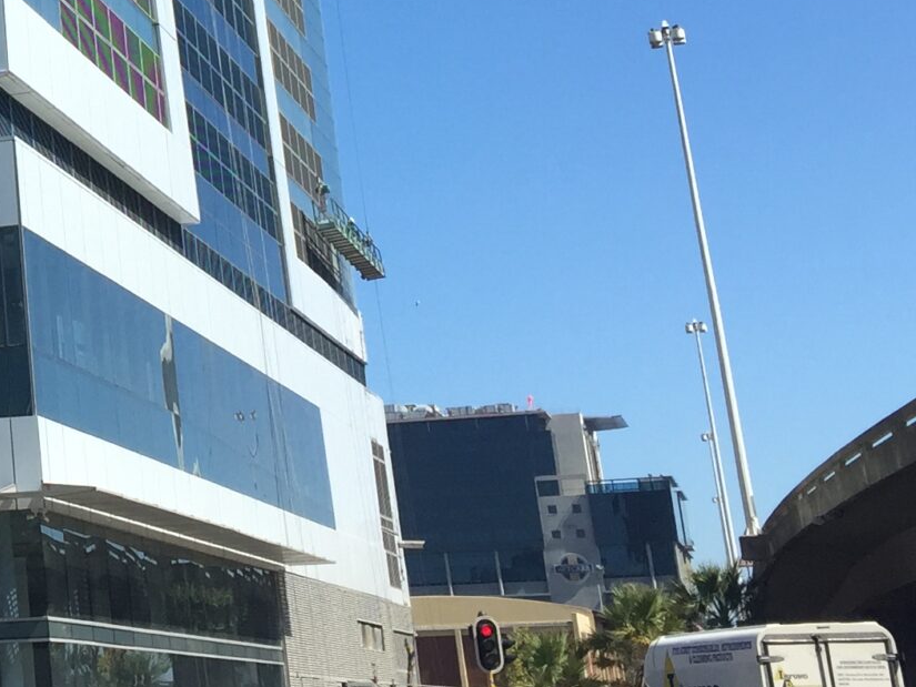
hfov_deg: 19.9
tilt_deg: +17.9
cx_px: -292
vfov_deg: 15.9
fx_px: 2382
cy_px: -105
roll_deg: +0.8
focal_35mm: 90
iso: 32
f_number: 2.2
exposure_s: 1/1464
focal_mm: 4.15
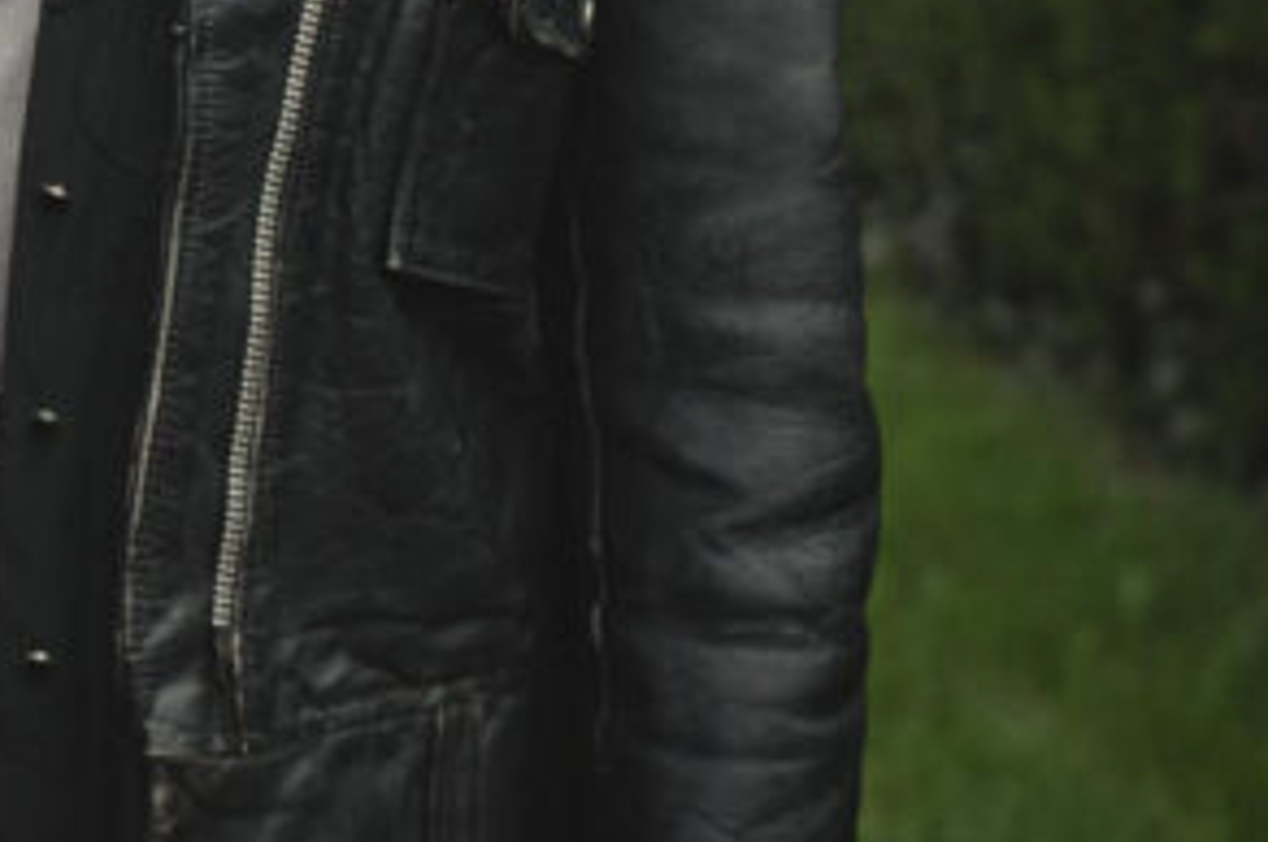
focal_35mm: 151
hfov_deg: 12.5
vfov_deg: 8.9
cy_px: -384
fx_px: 5313
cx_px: -934
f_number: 4
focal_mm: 43
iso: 250
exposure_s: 1/320
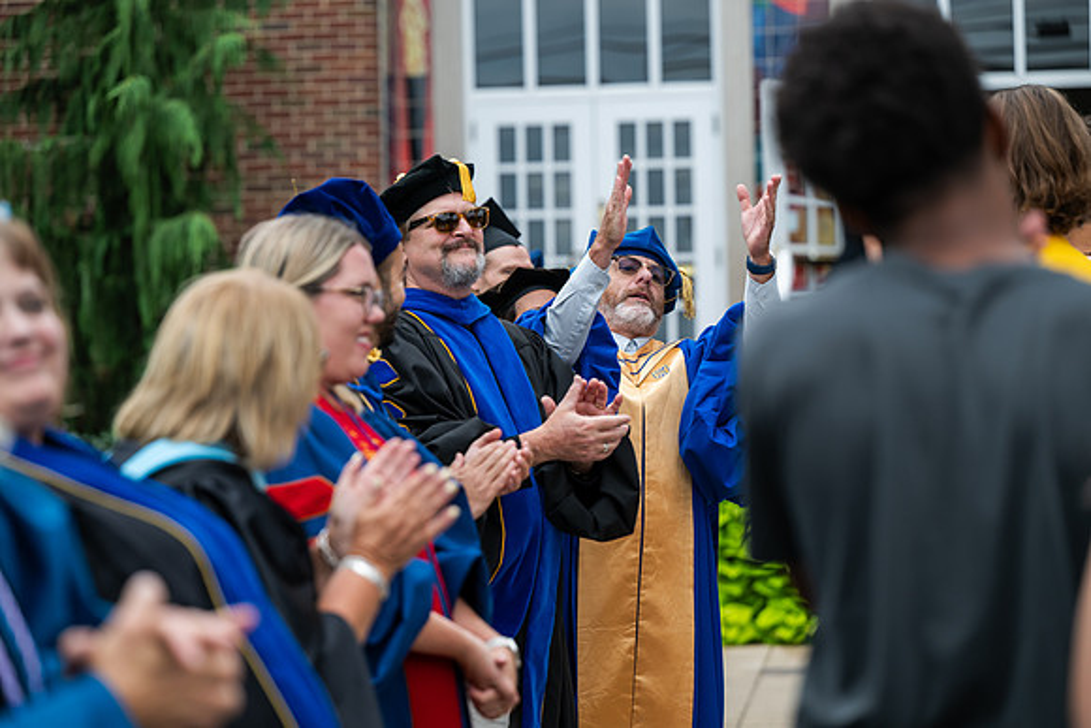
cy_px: 364
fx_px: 3334
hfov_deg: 18.6
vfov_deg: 12.5
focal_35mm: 110
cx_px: 546
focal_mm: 110
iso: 400
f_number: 3.2
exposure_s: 1/800
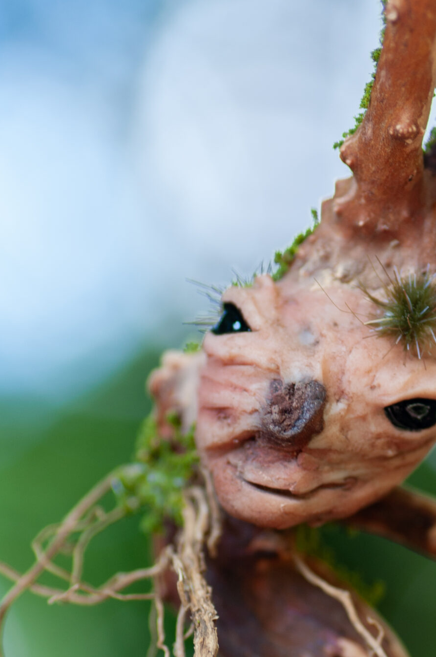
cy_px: 413
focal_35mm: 257
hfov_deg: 5.3
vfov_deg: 8.0
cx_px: 396
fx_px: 4682
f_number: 5.6
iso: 200
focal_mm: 90
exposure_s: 1/80
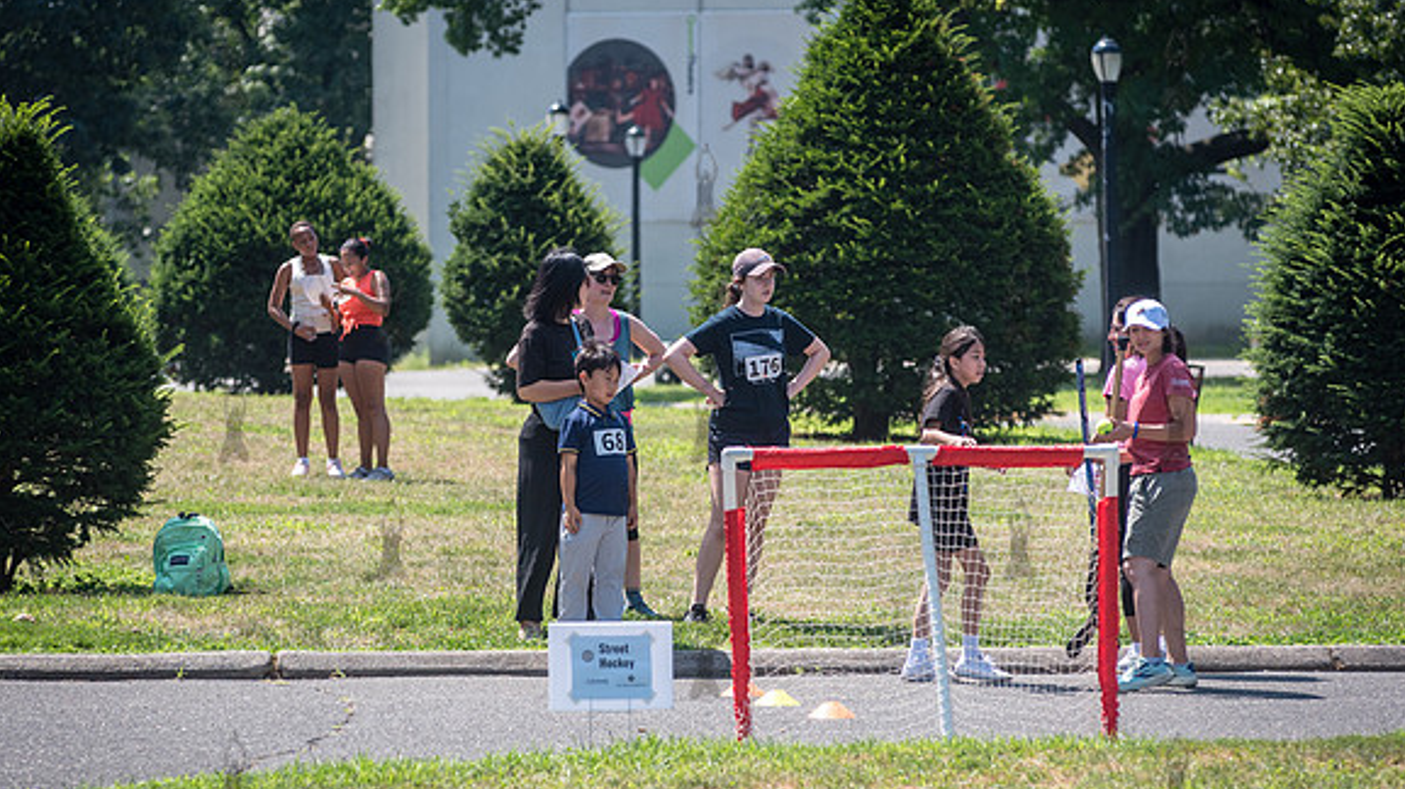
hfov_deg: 9.1
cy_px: 379
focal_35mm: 237
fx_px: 8826
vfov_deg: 5.1
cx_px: 662
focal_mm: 200
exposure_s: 1/1600
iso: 500
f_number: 5
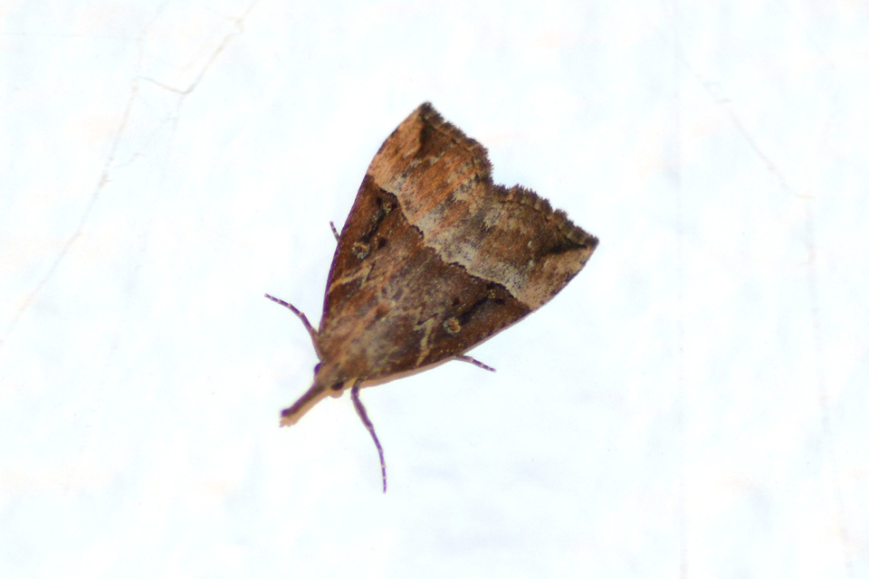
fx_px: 3621
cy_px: 290
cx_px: 434
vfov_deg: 9.1
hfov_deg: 13.7
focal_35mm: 150
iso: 560
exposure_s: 1/60
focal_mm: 100
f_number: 3.3
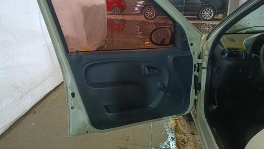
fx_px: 203
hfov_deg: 66.0
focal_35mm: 29
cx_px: 130
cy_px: 50
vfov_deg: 39.7
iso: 816
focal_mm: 4.81
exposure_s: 1/60.1
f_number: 1.8
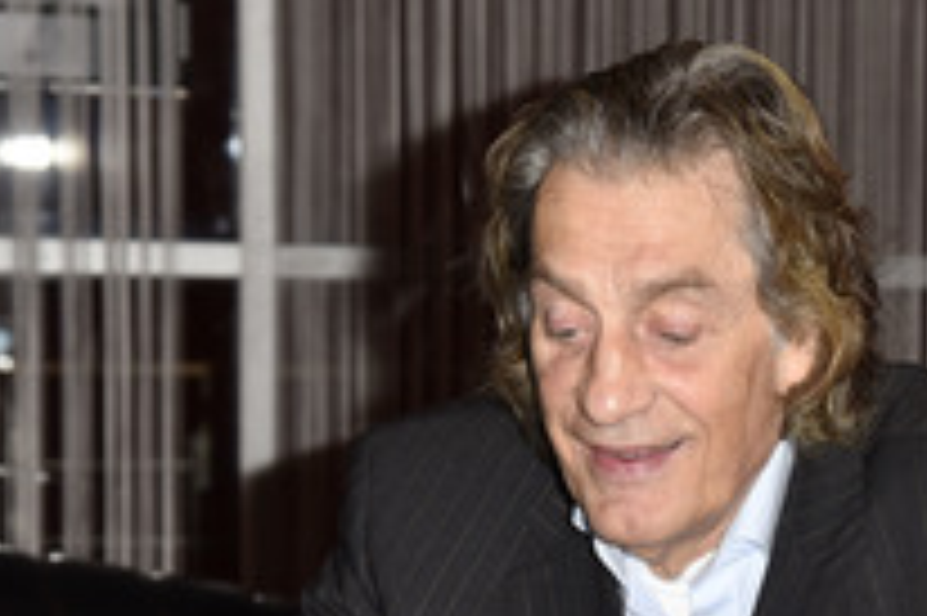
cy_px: 594
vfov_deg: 8.0
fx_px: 4400
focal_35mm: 171
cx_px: 740
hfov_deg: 12.0
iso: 500
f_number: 5.6
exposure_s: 1/100
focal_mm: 78
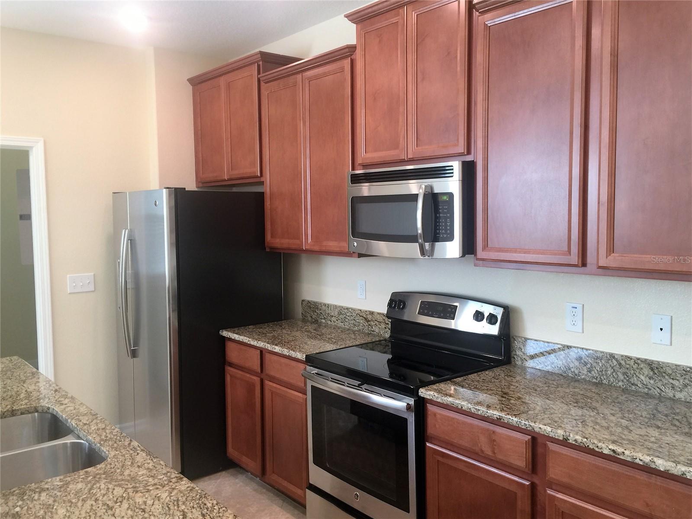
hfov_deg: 61.7
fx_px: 580
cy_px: 260
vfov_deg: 48.2
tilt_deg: -3.6
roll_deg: +1.4
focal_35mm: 29
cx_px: 346
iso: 32
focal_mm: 4.15
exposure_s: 1/15
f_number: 2.2
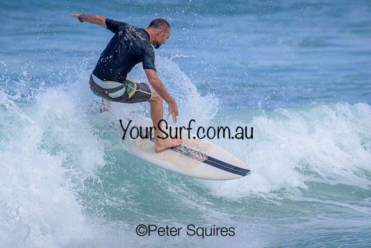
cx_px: 252
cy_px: 116
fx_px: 11215
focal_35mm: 1088
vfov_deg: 1.3
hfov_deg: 1.9
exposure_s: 1/2000
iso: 1000
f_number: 11
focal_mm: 800
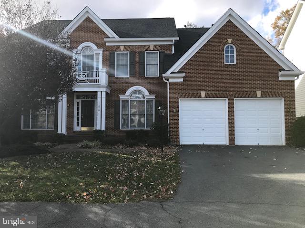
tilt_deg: +4.5
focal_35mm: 28
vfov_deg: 49.7
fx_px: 247
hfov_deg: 63.4
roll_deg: +0.2
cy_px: 114
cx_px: 152
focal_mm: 3.99
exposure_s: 1/870
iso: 20
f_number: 1.8
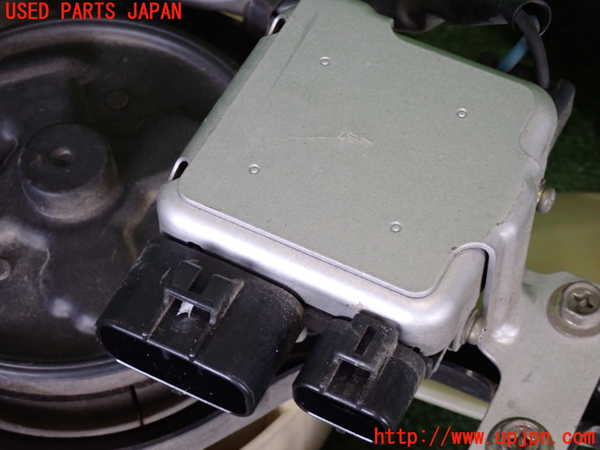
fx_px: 1525
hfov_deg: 22.3
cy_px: 225
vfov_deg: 16.8
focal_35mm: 88
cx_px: 300
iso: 800
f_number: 4.5
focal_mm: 15.66
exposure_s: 1/40
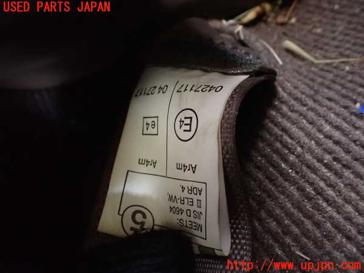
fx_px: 315
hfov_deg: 60.0
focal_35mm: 30
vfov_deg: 46.8
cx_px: 182
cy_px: 136
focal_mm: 5.4
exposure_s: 1/30
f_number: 2.3
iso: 1600
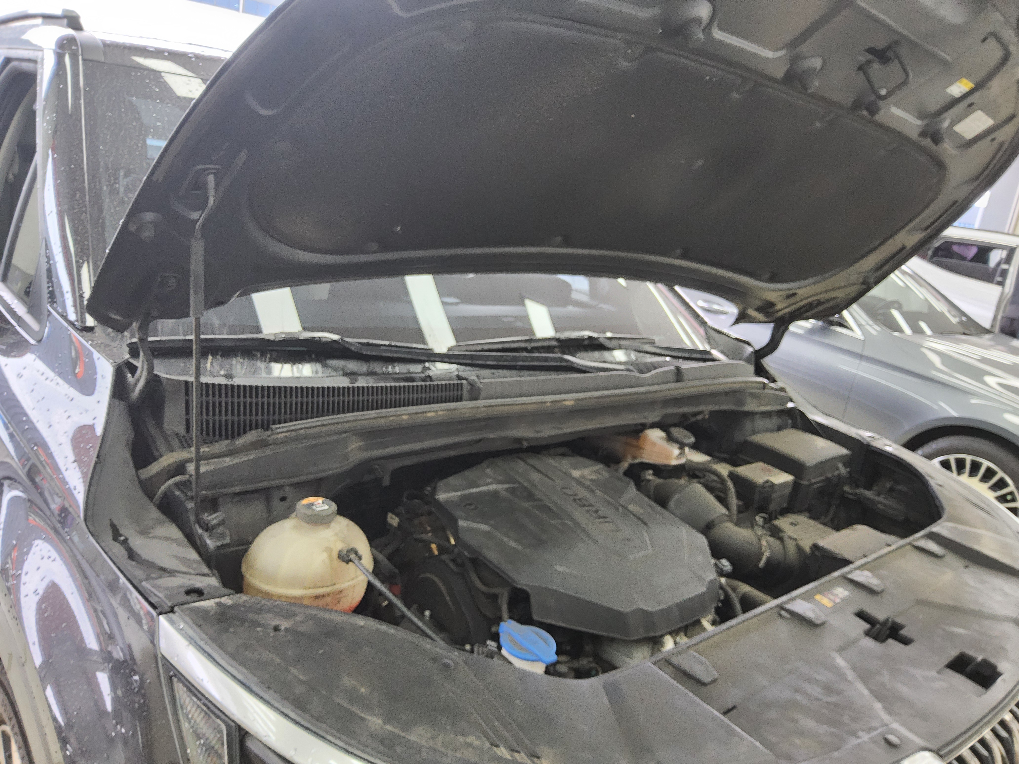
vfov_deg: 54.9
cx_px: 510
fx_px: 736
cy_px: 382
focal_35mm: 25
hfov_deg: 69.4
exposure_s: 1/120
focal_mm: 3.08
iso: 320
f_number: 2
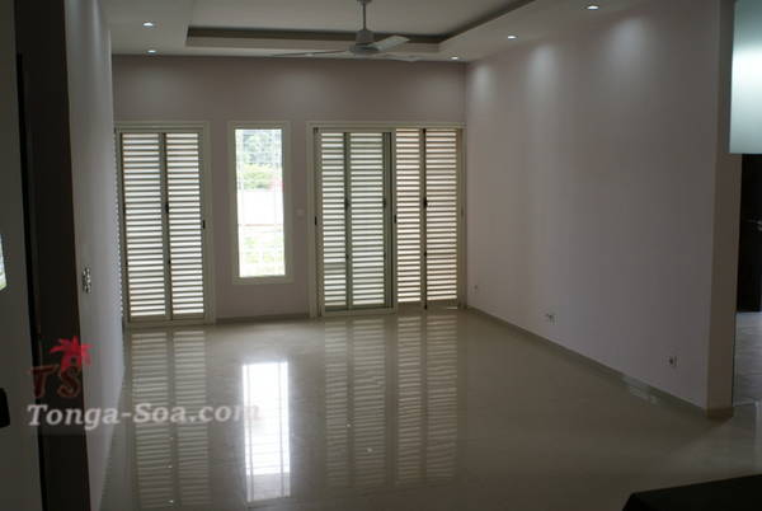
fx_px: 763
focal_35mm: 36
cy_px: 256
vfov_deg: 37.0
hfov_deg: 53.1
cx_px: 381
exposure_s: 1/60
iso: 100
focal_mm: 24
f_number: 5
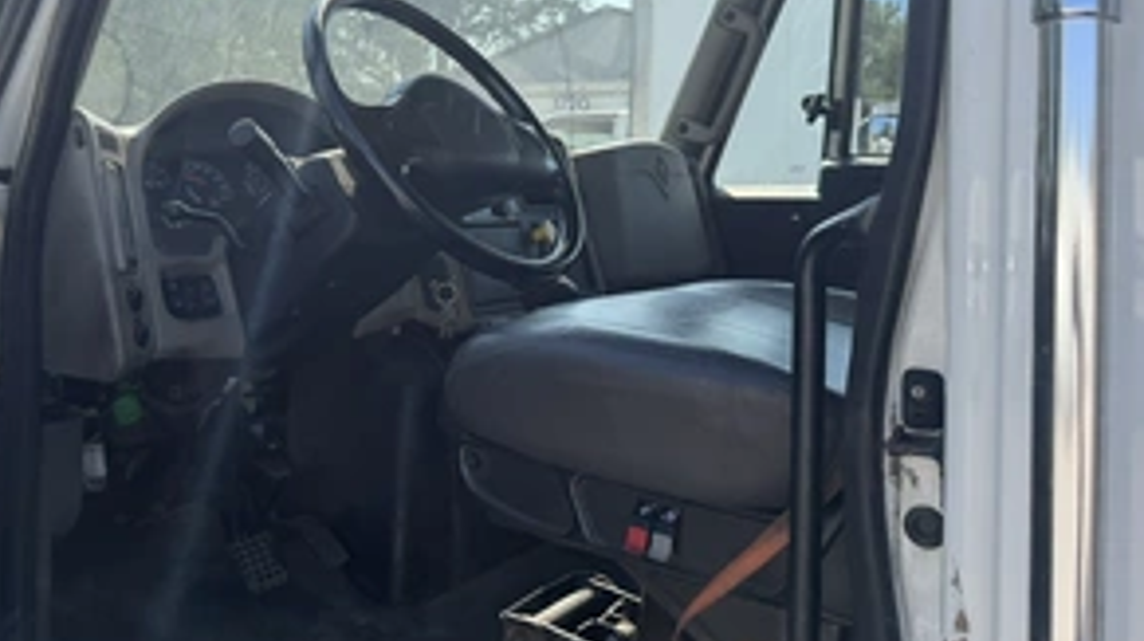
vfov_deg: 32.3
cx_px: 413
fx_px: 1091
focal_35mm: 36
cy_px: 189
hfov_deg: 54.6
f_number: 1.78
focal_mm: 6.76
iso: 100
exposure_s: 1/2445
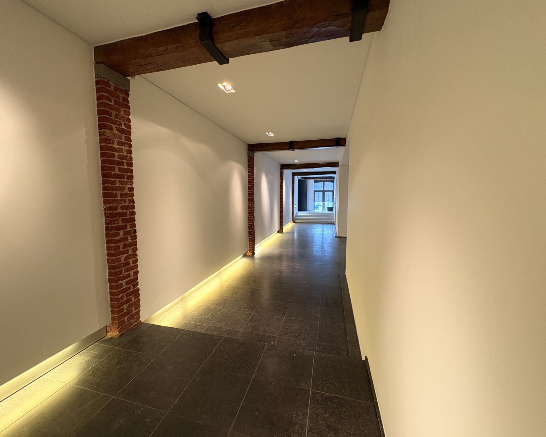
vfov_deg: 84.0
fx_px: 242
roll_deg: +0.4
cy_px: 218
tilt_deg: -5.5
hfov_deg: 96.7
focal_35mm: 15
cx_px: 261
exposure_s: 1/50
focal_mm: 2.22
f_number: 2.2
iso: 320
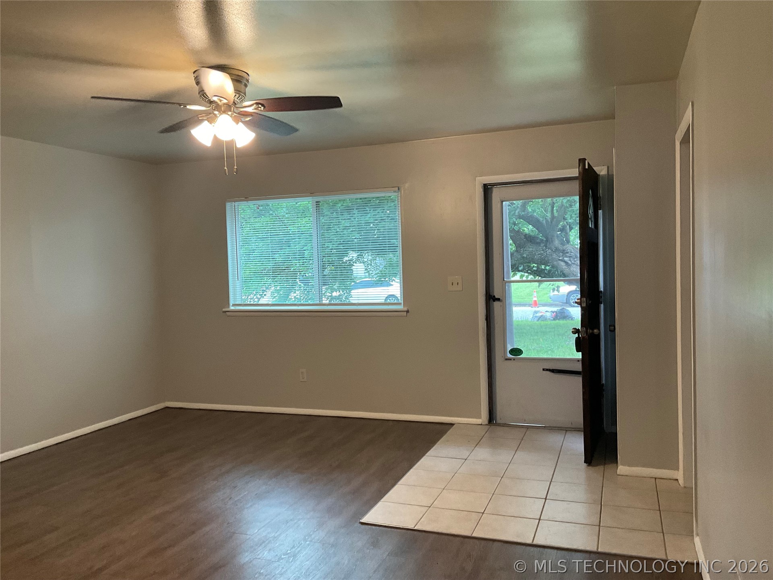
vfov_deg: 48.2
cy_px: 290
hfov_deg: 61.7
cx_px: 386
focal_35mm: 29
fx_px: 648
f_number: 1.8
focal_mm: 3
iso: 125
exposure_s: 1/60
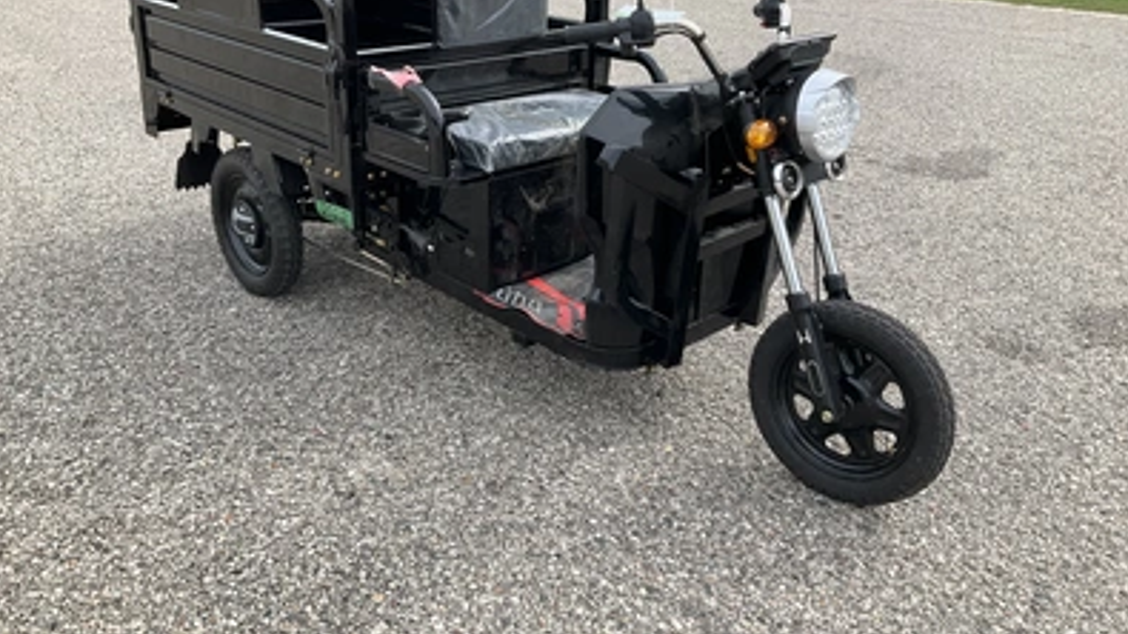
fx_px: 957
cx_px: 563
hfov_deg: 61.0
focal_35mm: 32
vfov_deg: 36.4
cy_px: 234
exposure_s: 1/657
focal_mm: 3
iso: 25
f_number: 1.8
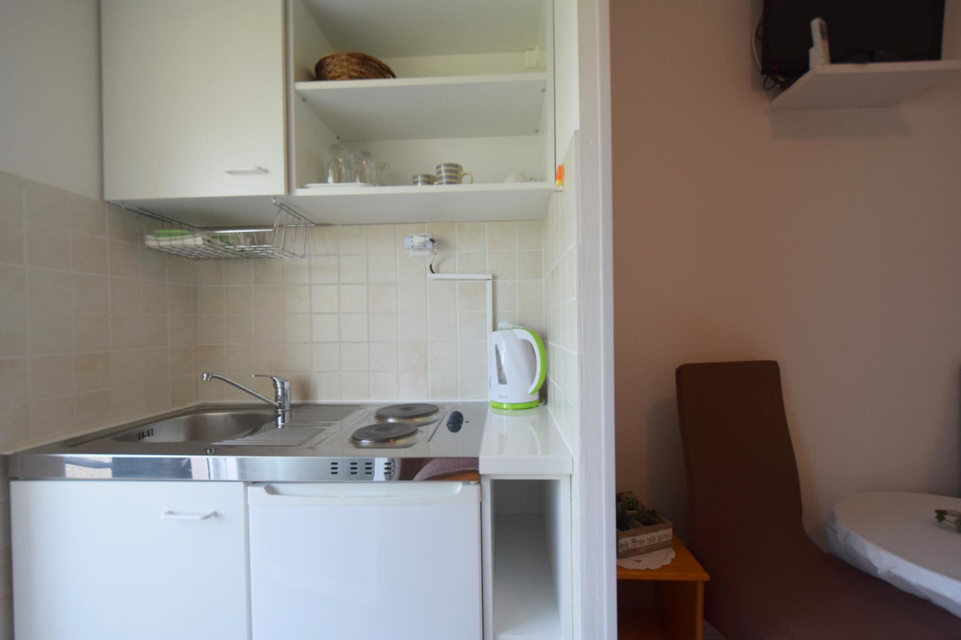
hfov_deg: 100.4
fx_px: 400
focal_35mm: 15
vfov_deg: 77.3
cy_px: 320
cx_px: 480
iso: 400
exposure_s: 1/80
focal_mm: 10
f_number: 4.5
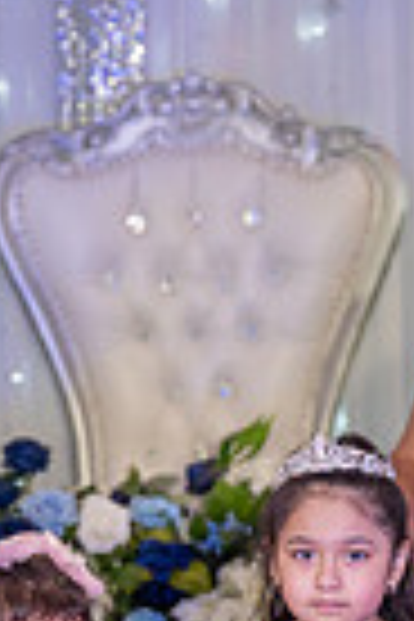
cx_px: 176
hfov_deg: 6.0
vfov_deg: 8.9
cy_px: 814
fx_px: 3933
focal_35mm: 228
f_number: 2.8
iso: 1250
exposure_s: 1/200
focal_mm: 70
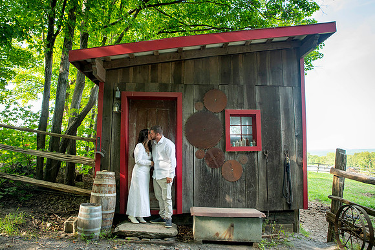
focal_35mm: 25
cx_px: 185
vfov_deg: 51.1
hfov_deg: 71.2
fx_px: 262
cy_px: 123
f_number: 5
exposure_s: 1/160
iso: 400
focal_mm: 24
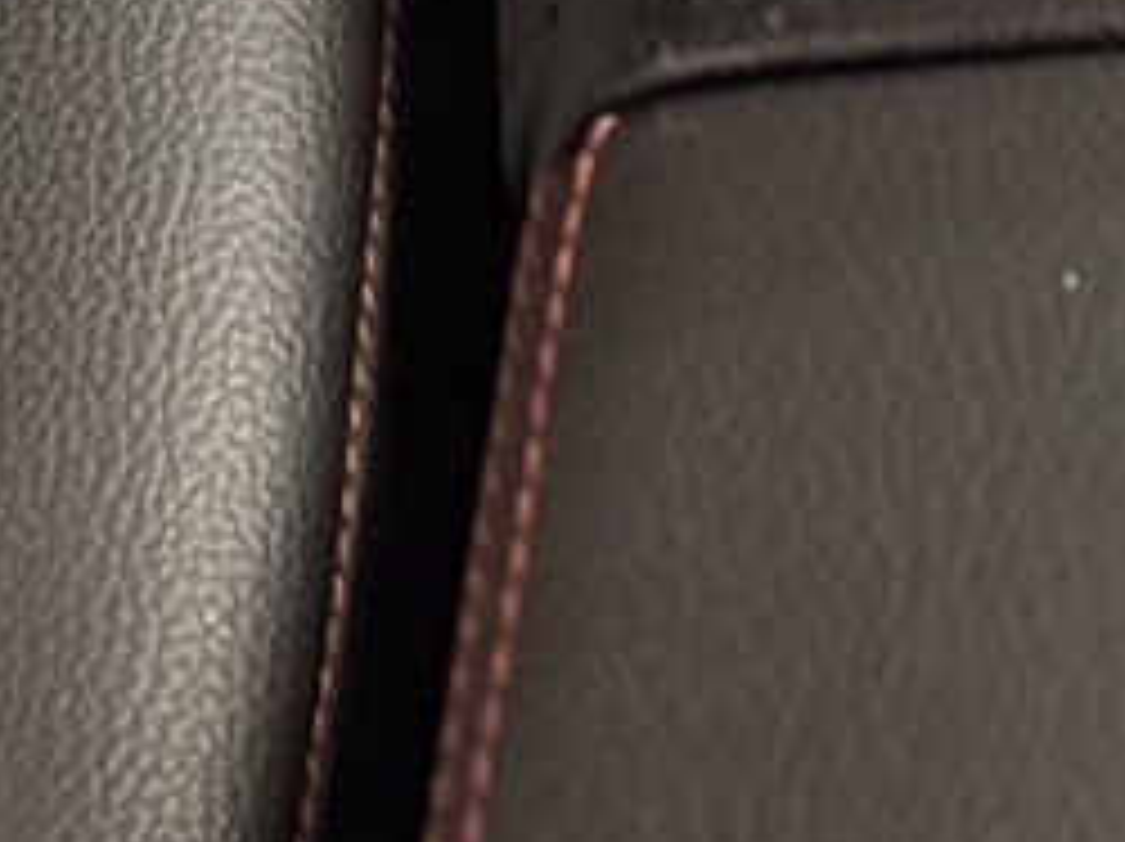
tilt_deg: -40.1
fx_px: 8994
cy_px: -1418
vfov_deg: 5.1
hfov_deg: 7.0
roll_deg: +0.6
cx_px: 1710
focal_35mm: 277
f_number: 1.78
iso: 640
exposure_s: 1/30
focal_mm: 6.76
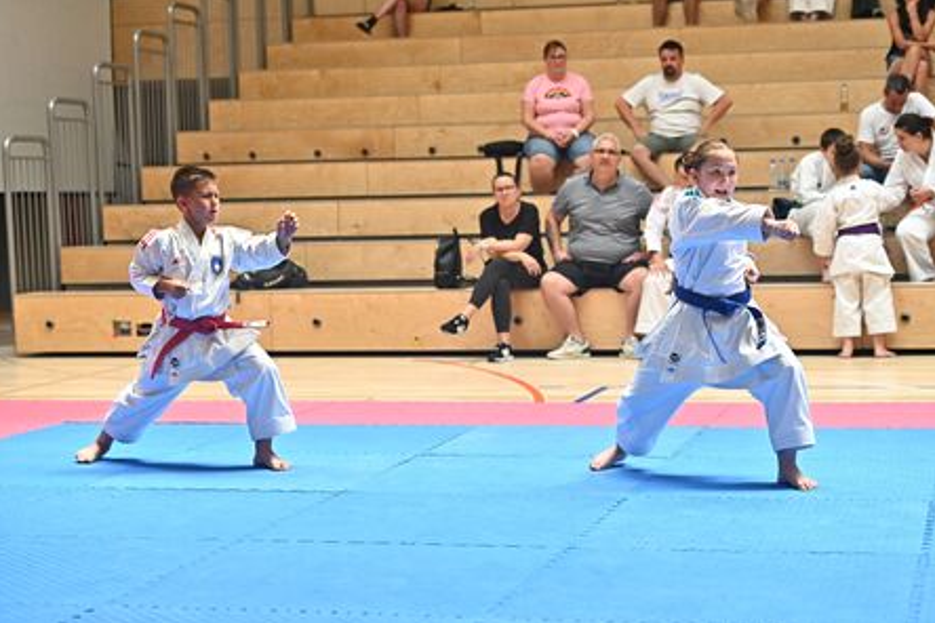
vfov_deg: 16.9
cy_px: 312
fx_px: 2104
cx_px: 468
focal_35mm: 81
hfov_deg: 25.1
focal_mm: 80
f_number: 2.8
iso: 2000
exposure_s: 1/2500
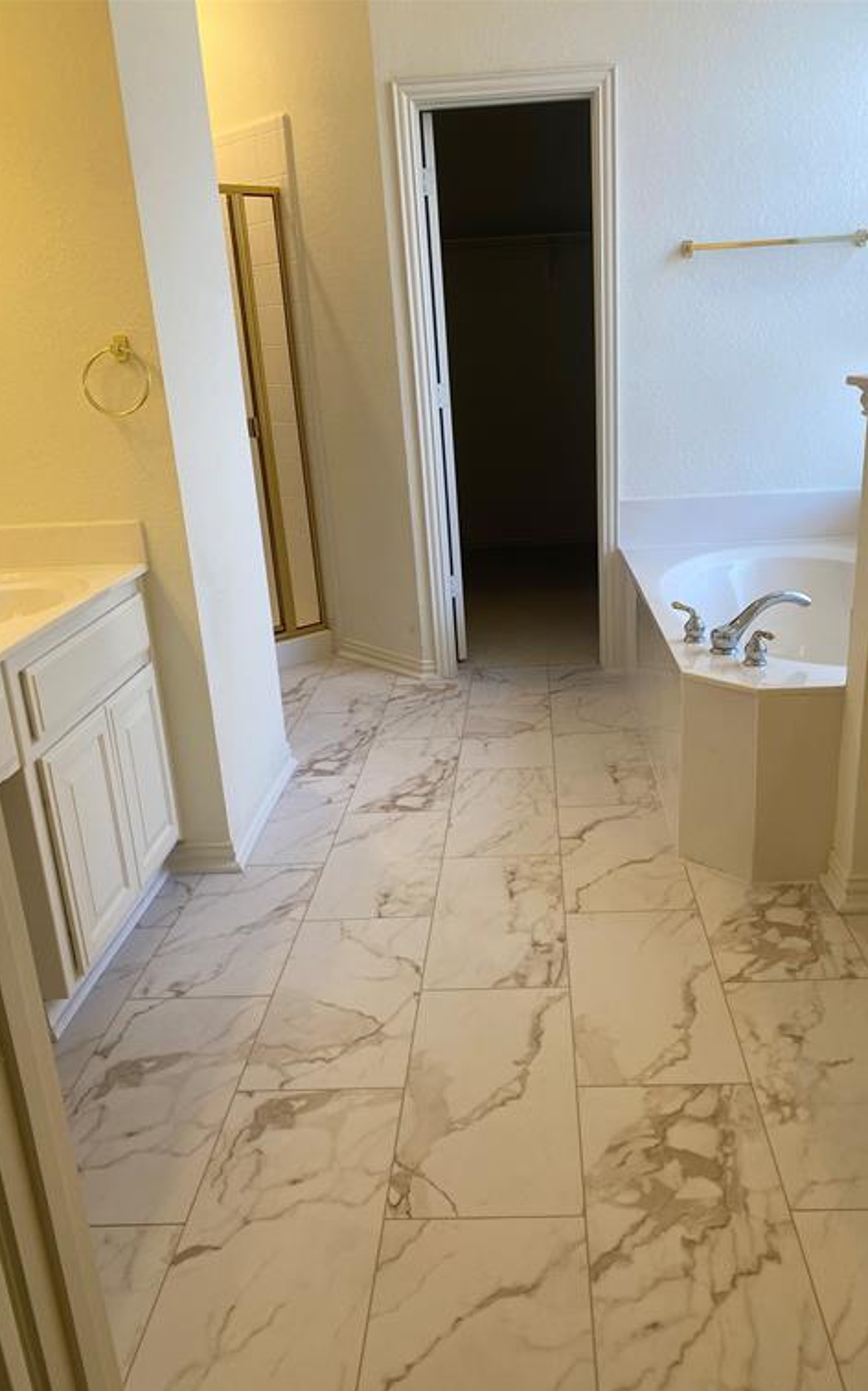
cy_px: 705
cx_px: 487
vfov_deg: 66.5
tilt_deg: -17.2
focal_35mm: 28
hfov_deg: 44.4
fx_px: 1061
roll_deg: +3.8
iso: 40
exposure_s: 1/120
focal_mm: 4.25
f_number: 1.8
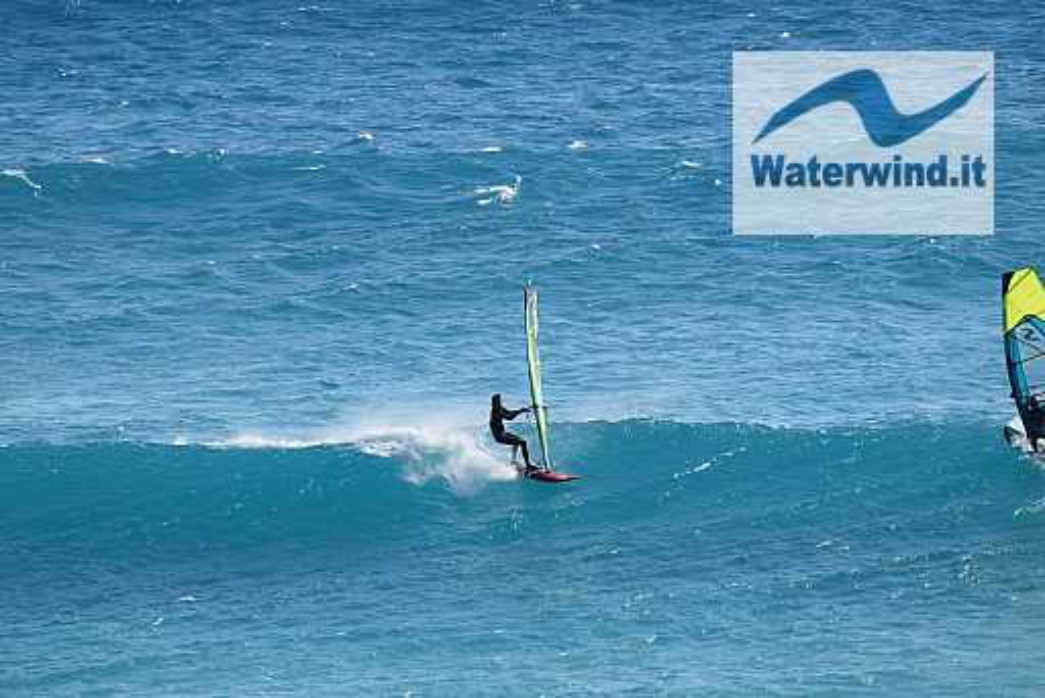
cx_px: 522
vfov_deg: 3.1
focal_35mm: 450
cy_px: 349
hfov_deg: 4.6
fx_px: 13069
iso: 200
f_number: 7.1
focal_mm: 300
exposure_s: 1/800
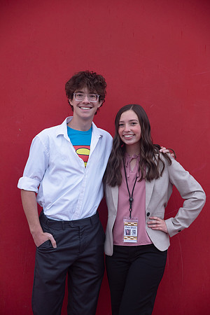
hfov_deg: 14.0
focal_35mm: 98
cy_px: 158
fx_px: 857
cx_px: 105
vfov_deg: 20.8
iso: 500
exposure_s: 1/125
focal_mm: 98
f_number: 5.6
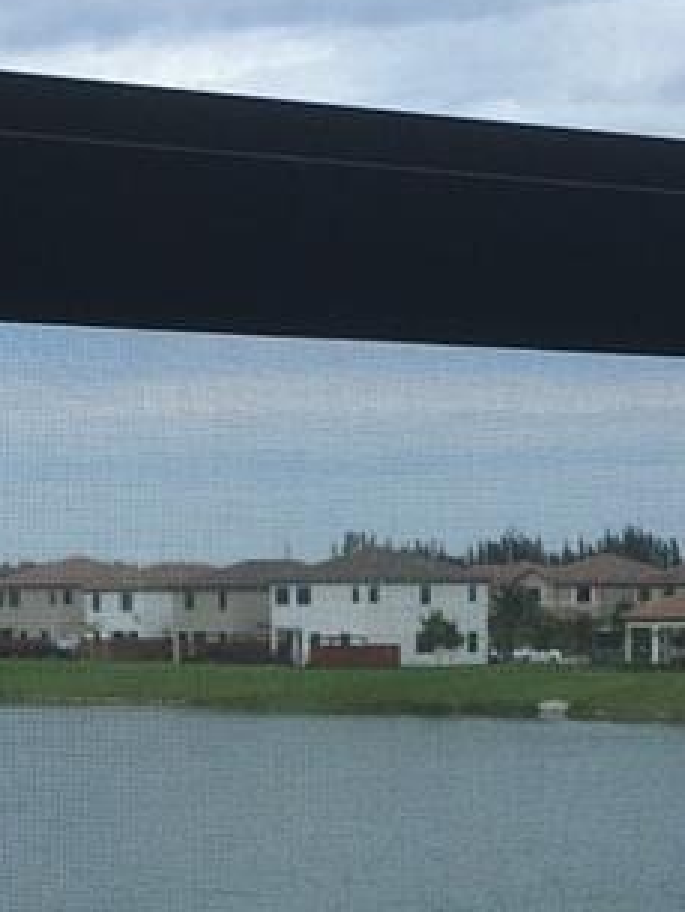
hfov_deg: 13.0
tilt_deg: -6.7
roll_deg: +0.1
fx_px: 3006
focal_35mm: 114
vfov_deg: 16.9
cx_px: 215
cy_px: 888
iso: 25
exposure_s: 1/693
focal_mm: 4.15
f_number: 2.2
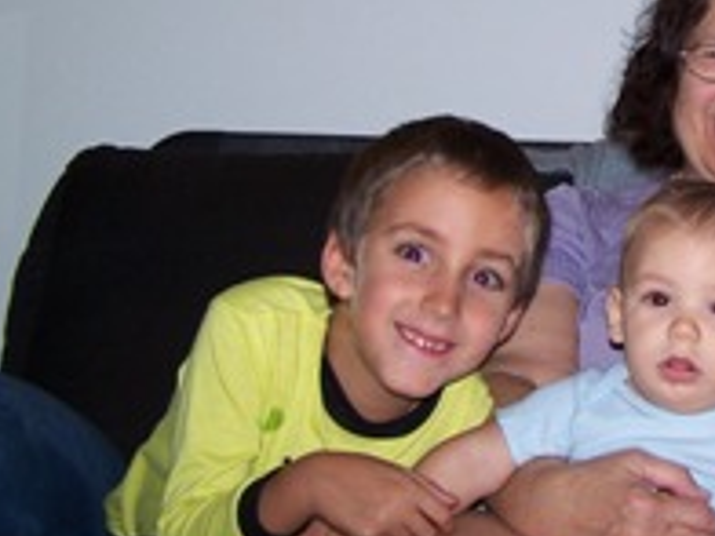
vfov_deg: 16.8
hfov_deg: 21.8
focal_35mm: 87
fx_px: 1797
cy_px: 80
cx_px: 686
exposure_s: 1/60
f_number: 2.8
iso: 80
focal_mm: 6.3
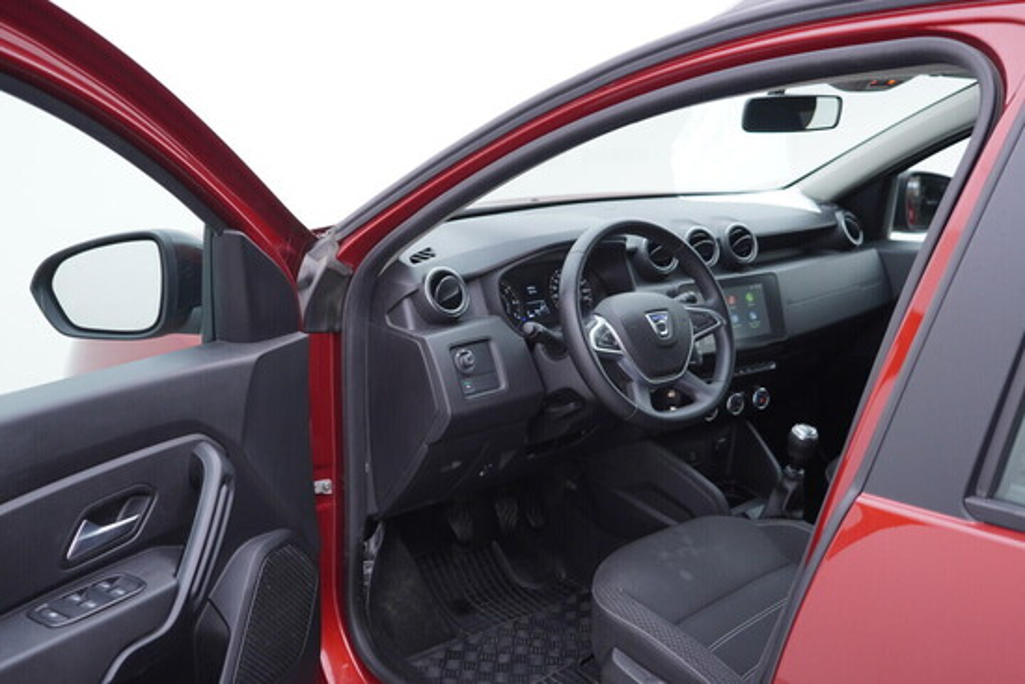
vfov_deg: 36.9
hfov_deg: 53.1
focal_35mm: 36
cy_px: 342
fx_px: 1025
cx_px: 512
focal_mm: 24
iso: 125
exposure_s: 1/40
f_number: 2.8
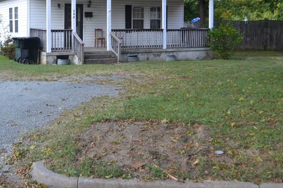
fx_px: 409
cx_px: 80
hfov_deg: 37.5
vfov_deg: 25.7
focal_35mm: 52
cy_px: 47
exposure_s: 1/125
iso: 160
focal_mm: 22
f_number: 5.6
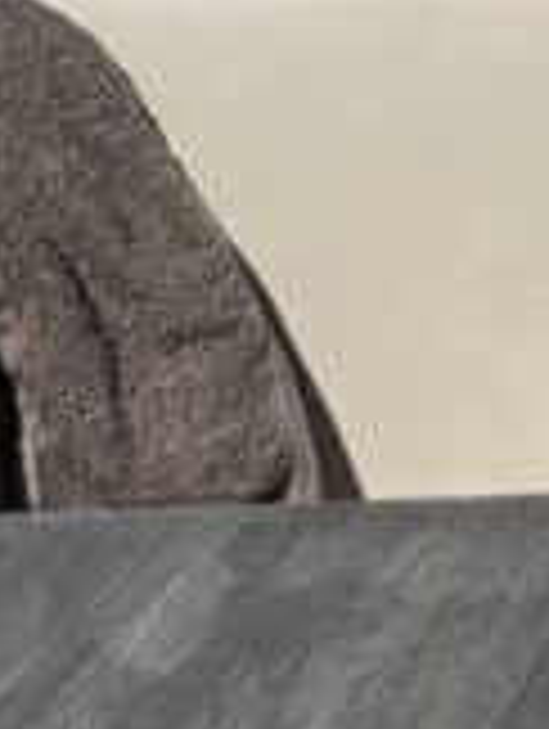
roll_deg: +4.7
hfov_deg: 7.9
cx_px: 1642
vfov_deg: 10.8
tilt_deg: -7.7
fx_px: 3459
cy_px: -837
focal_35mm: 164
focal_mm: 5.1
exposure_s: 1/11905
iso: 50
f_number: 1.6
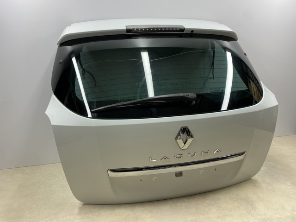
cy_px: 111
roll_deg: +1.9
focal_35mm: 26
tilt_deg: -15.7
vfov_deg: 53.0
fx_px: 222
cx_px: 148
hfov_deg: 67.3
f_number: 1.8
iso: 32
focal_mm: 4.25
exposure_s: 1/134
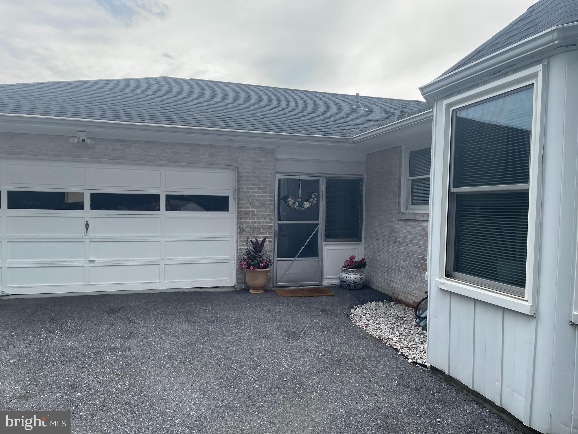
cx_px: 289
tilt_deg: -2.1
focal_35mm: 25
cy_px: 217
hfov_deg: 69.4
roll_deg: -2.3
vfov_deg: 54.9
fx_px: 417
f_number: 1.6
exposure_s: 1/1057
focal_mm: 5.1
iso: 32
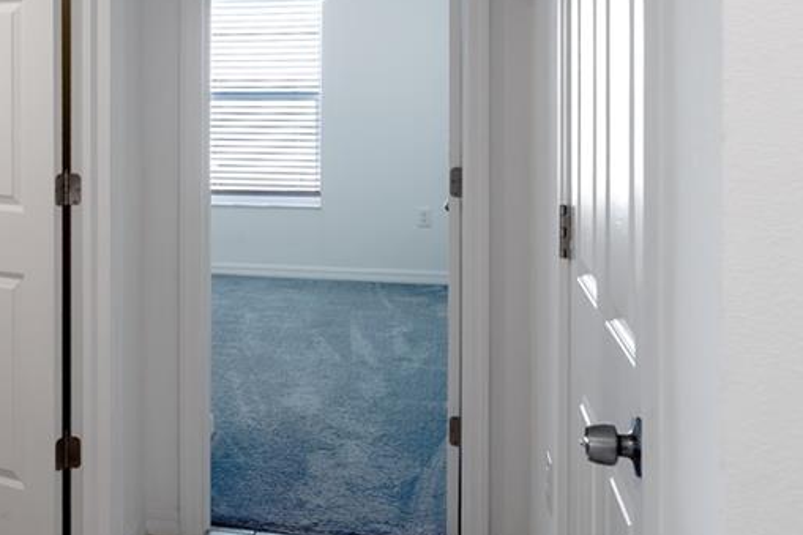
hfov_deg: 41.9
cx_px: 123
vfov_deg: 28.2
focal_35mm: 44
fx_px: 981
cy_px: -27
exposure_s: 1/15
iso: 320
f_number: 4
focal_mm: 14
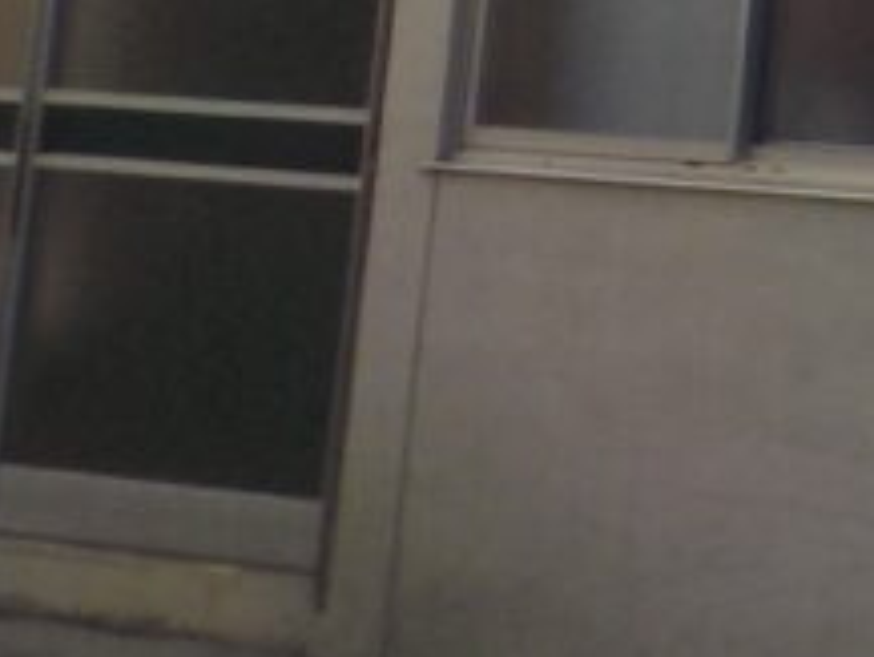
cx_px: 1853
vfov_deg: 8.5
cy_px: -609
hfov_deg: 10.7
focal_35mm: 166
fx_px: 4194
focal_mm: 4.1
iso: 125
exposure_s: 1/640
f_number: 3.3
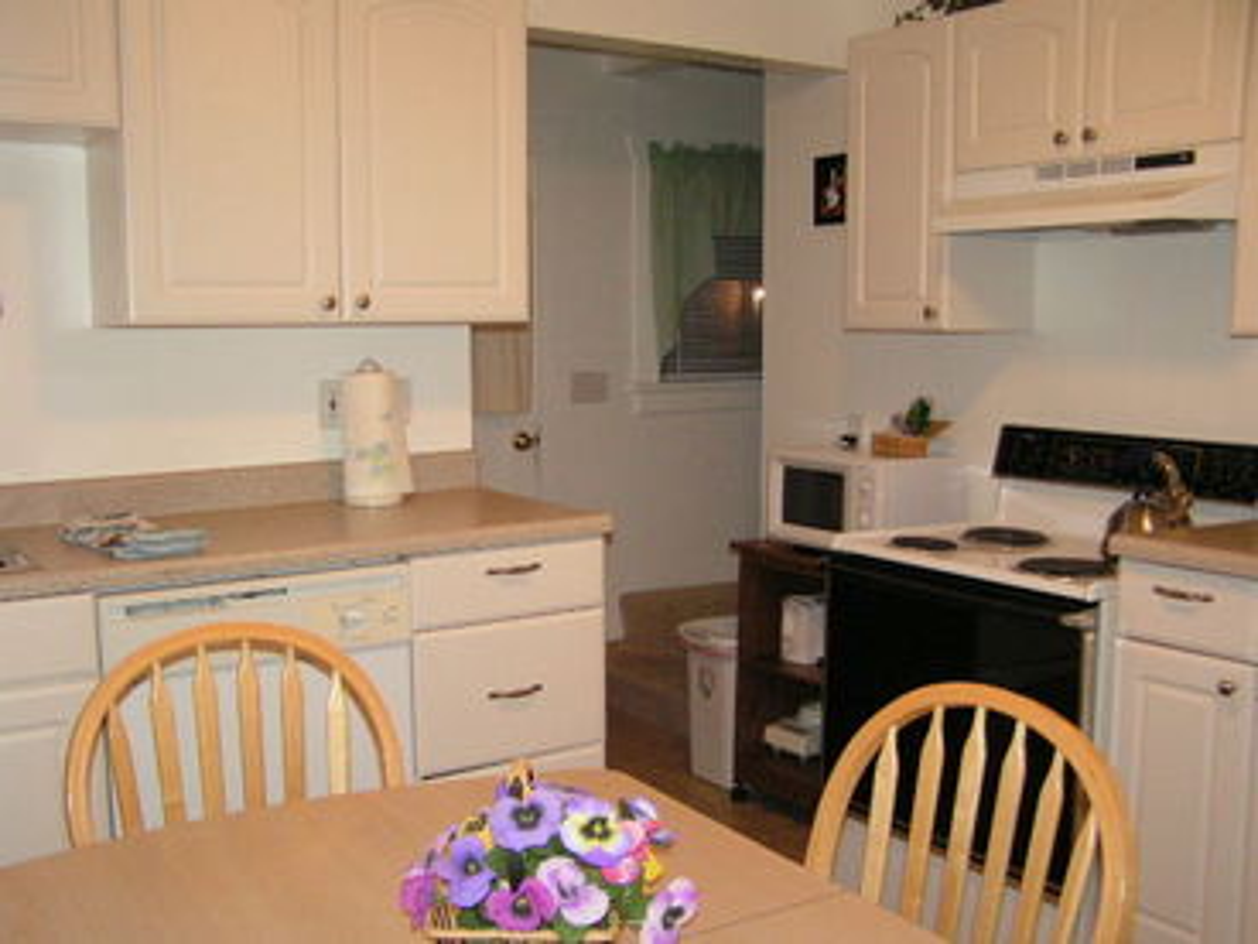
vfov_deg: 37.7
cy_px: 472
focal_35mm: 38
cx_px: 629
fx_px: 1381
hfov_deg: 49.0
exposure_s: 1/40
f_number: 2.8
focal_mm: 6.3
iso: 200
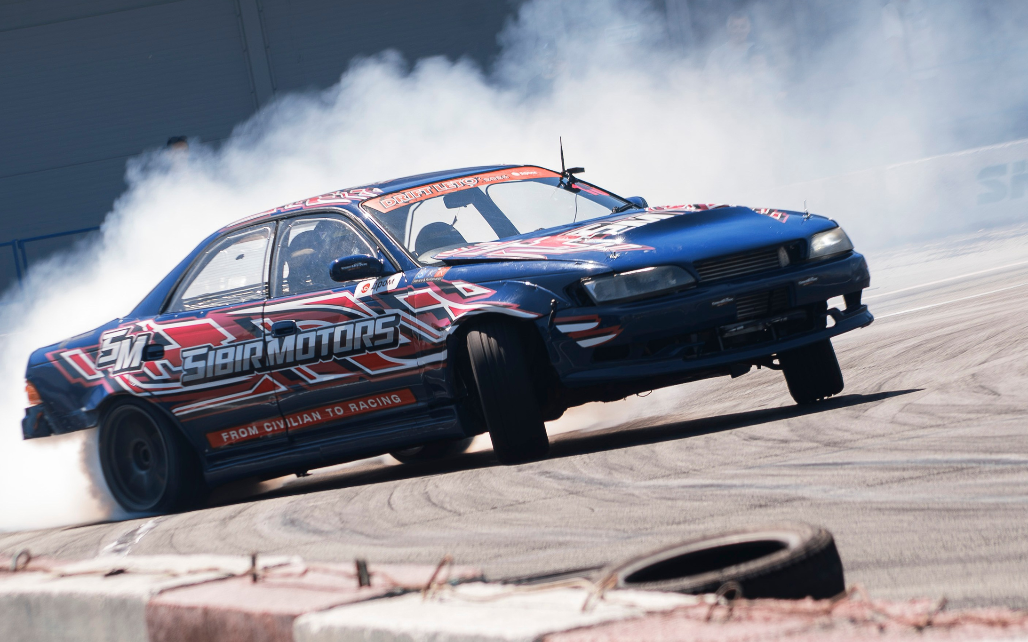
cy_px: 367
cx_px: 341
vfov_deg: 3.8
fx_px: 9748
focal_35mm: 348
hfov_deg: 6.0
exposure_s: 1/125
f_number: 8
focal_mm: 160
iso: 100
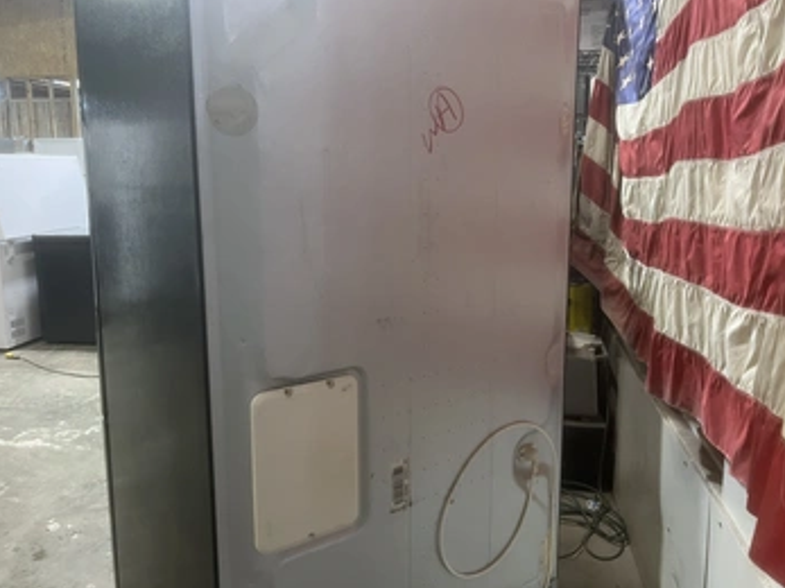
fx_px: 680
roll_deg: +0.8
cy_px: 285
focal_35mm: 30
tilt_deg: -7.8
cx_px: 394
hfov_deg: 60.0
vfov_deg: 46.8
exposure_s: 1/60
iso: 160
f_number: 1.6
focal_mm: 5.1
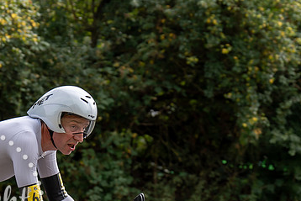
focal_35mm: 218
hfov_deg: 9.4
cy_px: 194
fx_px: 1823
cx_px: 37
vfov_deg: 6.3
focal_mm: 74
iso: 125
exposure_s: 1/1000
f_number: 4
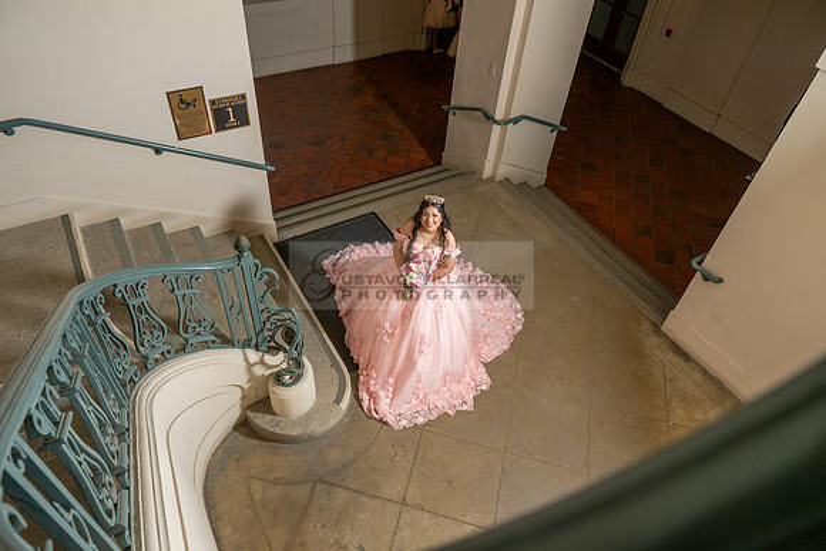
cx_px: 413
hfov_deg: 73.7
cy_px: 276
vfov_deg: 53.2
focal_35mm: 24
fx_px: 551
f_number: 4.5
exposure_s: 1/160
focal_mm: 24
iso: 320
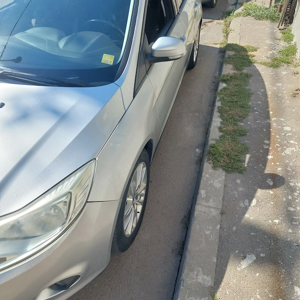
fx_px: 294
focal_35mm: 30
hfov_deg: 54.0
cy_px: 115
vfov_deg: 53.5
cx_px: 152
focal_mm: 5.23
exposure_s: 1/1247
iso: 40
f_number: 1.8
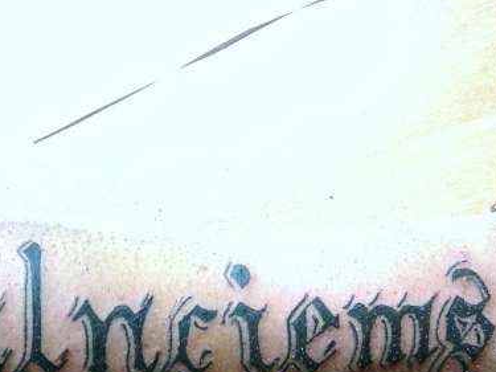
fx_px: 802
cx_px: 139
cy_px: 286
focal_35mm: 56
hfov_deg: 33.8
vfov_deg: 25.7
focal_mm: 5.2
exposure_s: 1/50
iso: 100
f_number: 2.8
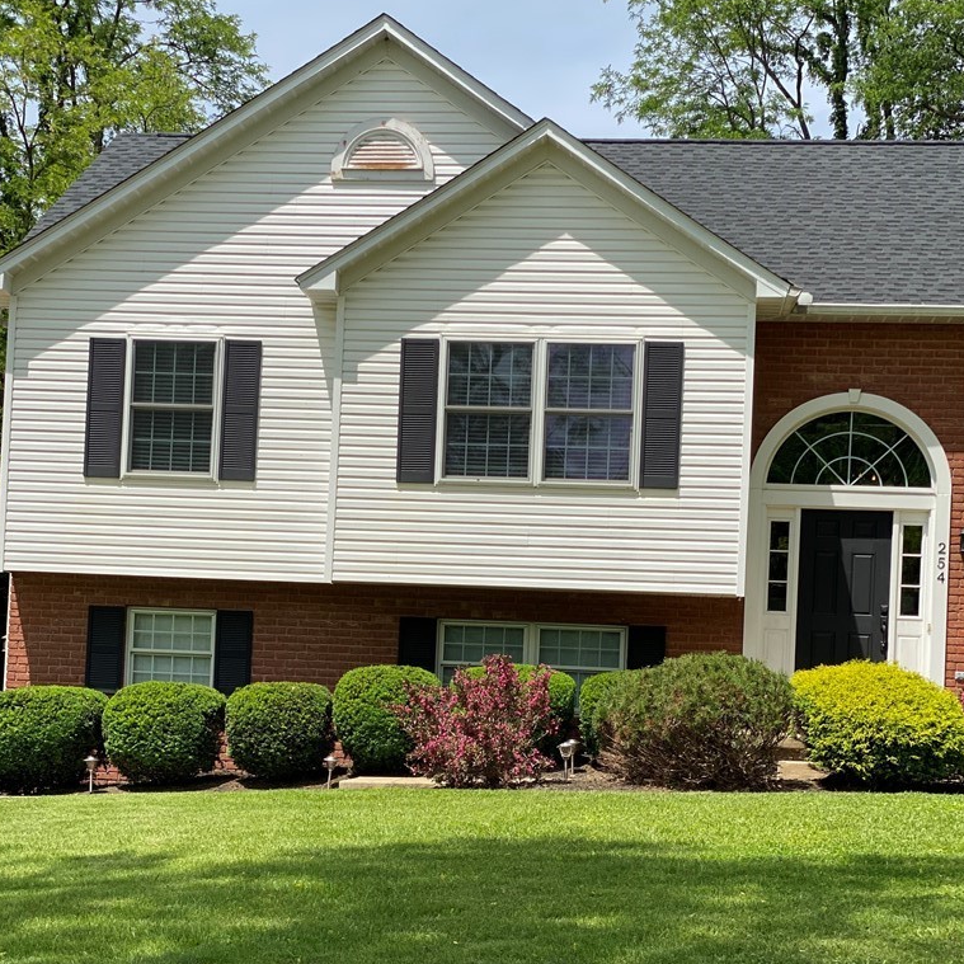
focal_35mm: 62
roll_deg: -3.3
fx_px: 1953
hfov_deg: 27.7
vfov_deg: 27.6
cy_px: 619
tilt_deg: +3.9
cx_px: 481
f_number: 2
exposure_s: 1/1597
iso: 20
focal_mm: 6
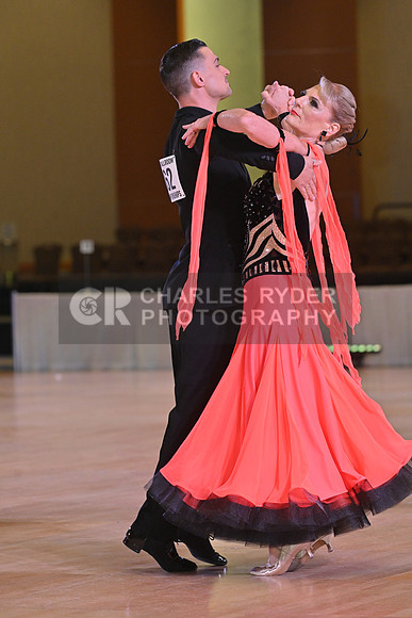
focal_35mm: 185
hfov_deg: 7.4
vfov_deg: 11.1
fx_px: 3174
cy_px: 309
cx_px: 206
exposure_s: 1/400
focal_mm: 185
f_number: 5
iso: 3200
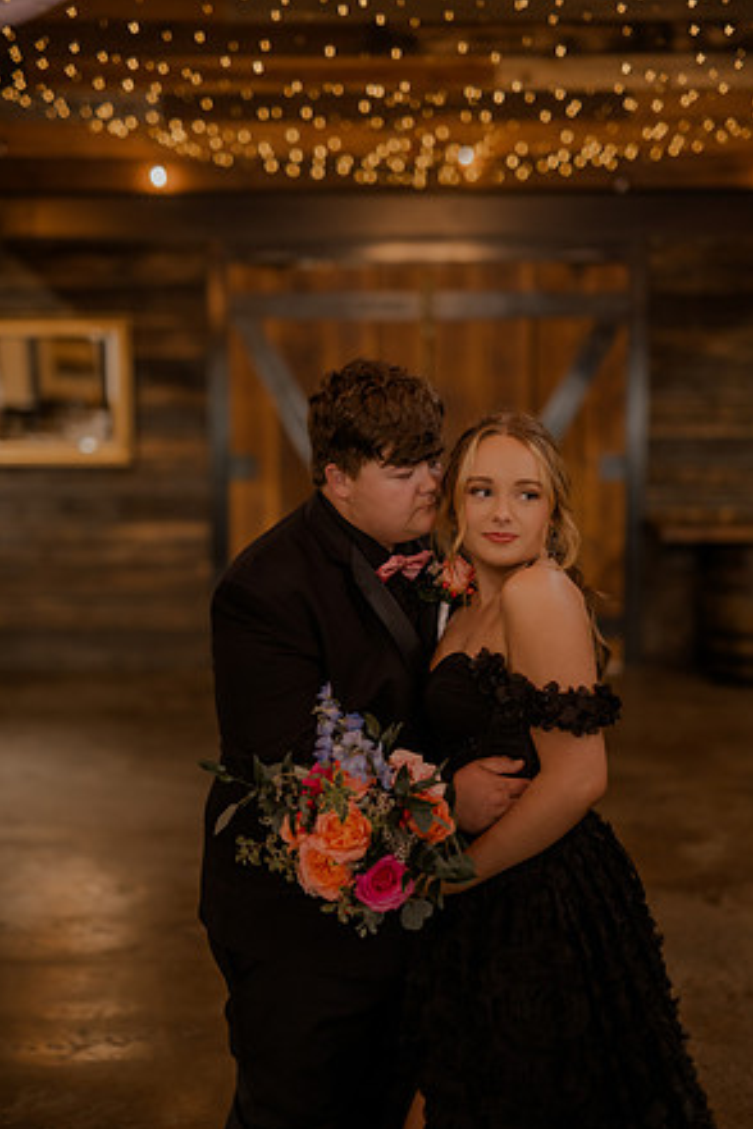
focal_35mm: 51
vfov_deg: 38.9
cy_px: 573
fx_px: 1600
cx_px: 374
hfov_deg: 26.5
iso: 800
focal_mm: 50
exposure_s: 1/160
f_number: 1.4
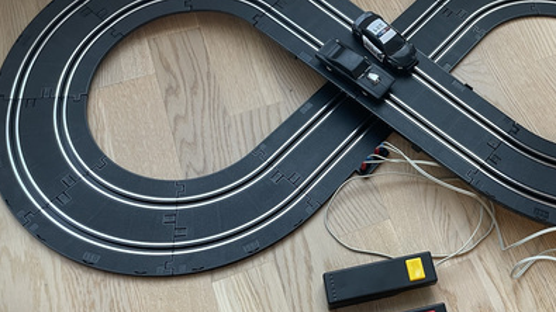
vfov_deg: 27.5
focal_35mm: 43
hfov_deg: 46.4
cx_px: 384
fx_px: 634
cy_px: 94
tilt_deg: -57.8
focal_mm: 4.2
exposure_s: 1/50
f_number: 1.6
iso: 100
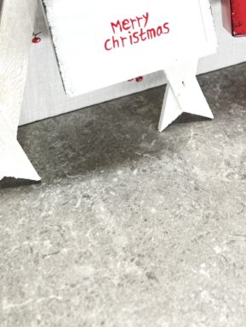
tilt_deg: -22.7
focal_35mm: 54
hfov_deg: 26.7
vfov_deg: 32.7
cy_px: 1
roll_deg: +0.2
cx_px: 187
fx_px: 511
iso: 50
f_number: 1.5
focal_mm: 5.7
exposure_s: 1/302
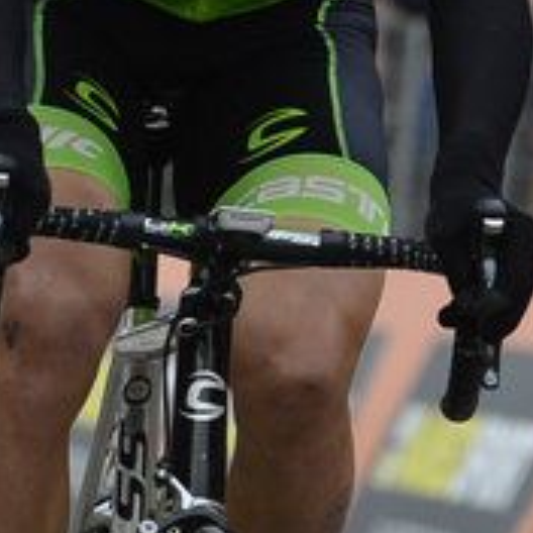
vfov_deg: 1.5
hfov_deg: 1.5
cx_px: 300
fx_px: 20138
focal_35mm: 1156
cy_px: 318
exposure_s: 1/1000
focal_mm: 200
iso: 800
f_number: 5.6
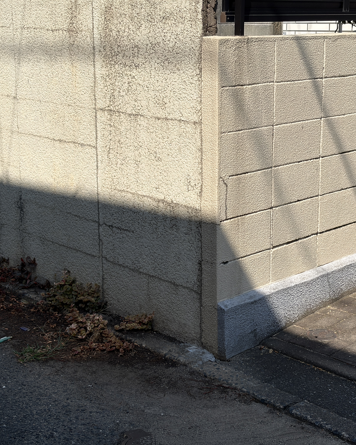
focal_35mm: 68
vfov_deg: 27.9
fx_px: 896
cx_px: 203
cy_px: 222
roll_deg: +0.9
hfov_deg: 22.5
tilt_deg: -12.5
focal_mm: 5.96
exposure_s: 1/3448
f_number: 1.6
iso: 32
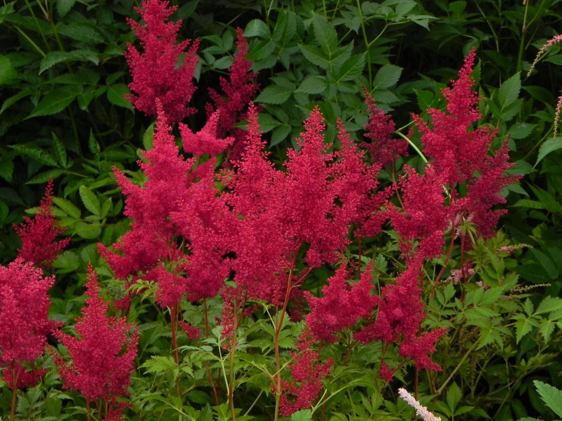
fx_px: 2338
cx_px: 281
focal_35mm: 144
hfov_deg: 13.7
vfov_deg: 10.3
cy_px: 210
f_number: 5.6
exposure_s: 1/125
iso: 160
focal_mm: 25.7
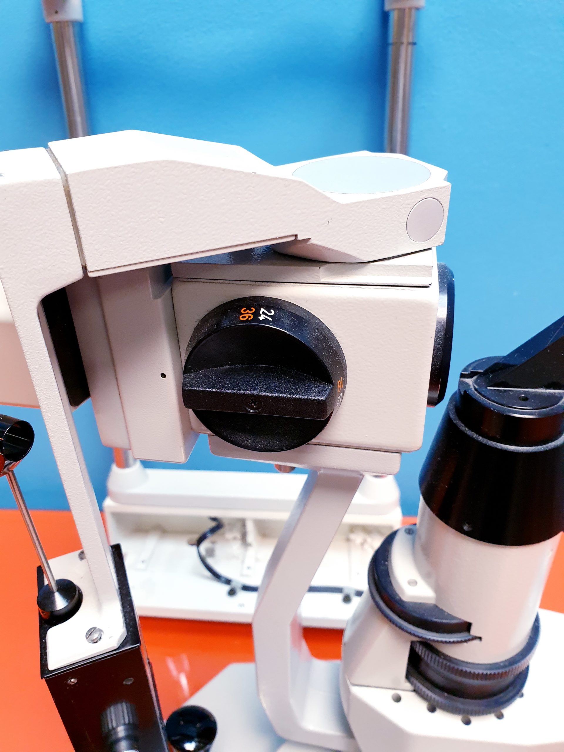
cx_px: 282
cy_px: 376
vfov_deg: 67.3
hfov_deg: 53.1
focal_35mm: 26
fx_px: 565
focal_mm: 4.3
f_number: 2.4
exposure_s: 1/100
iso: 250
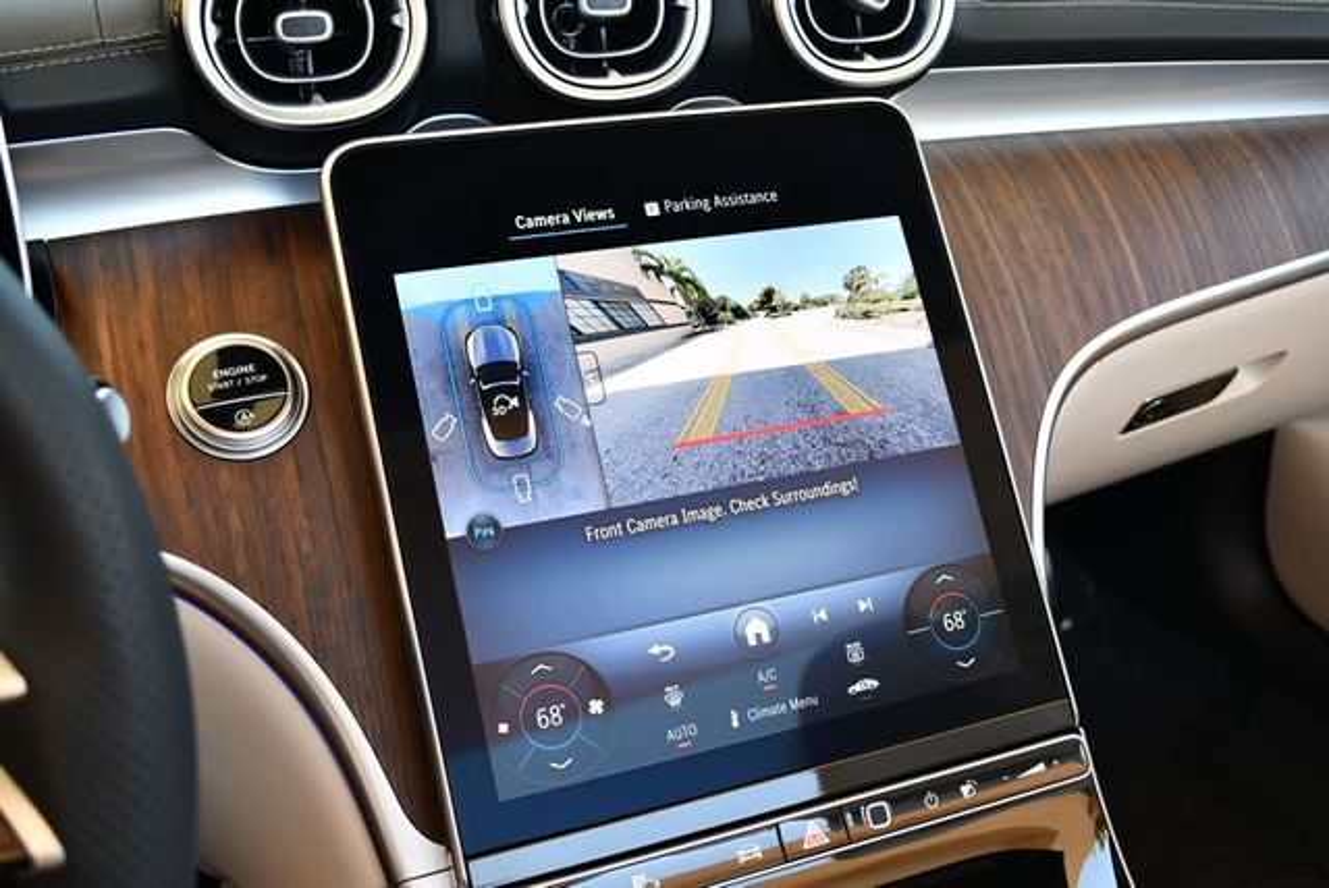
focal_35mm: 36
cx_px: 664
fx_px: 1330
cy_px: 444
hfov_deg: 53.1
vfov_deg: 36.9
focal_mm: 18
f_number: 3.5
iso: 560
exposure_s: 1/250
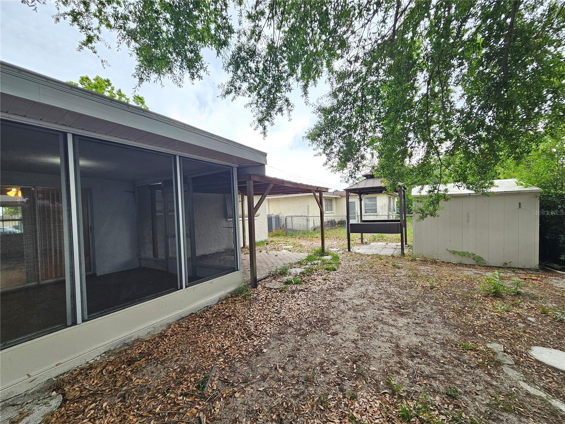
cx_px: 282
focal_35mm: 13
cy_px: 212
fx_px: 212
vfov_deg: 89.9
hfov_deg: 106.2
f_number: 2.2
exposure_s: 1/60
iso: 50
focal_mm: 2.2
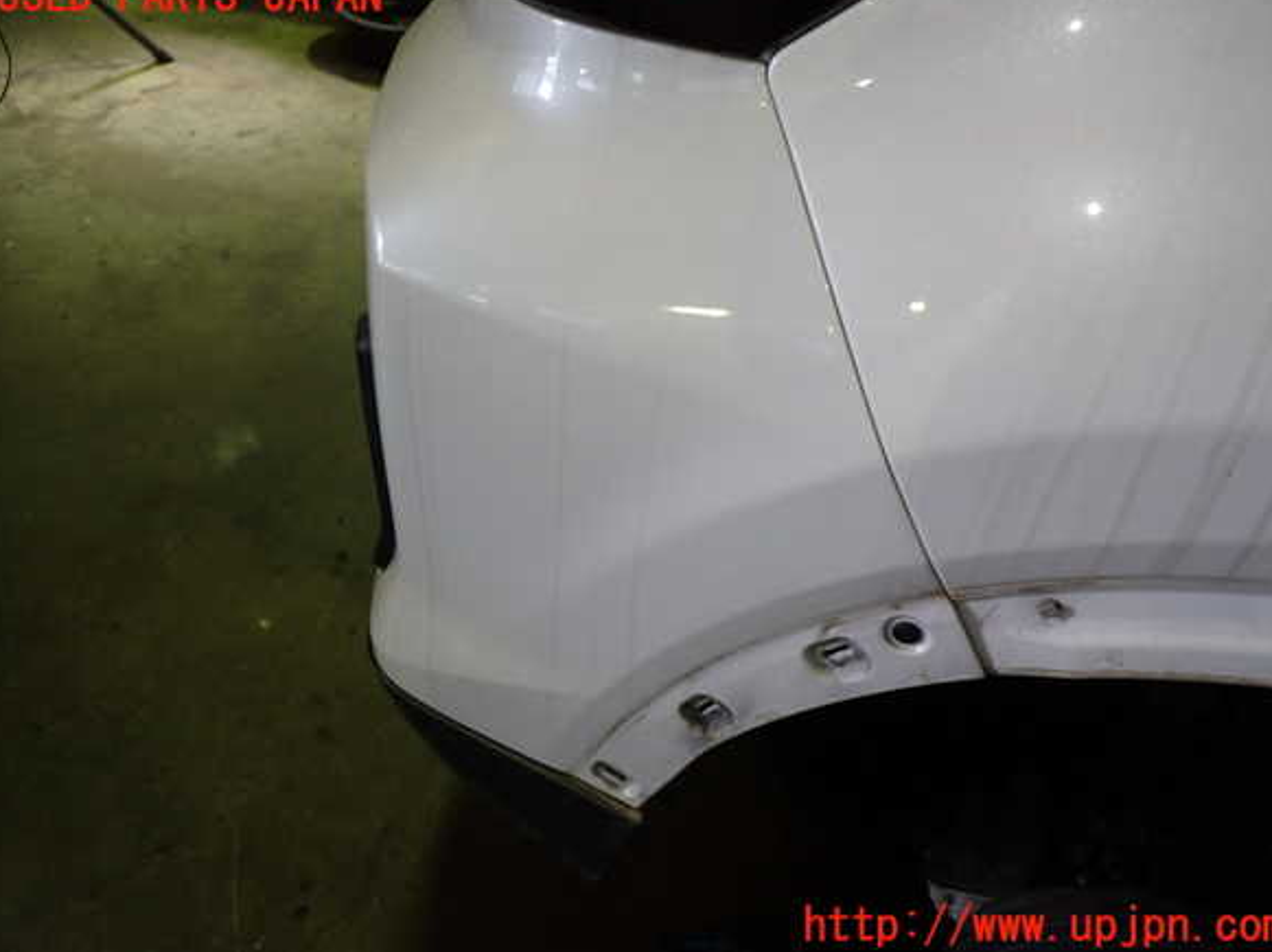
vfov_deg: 45.4
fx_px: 1138
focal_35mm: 31
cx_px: 641
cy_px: 462
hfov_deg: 58.4
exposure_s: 1/50
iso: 200
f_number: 2.3
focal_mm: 5.4
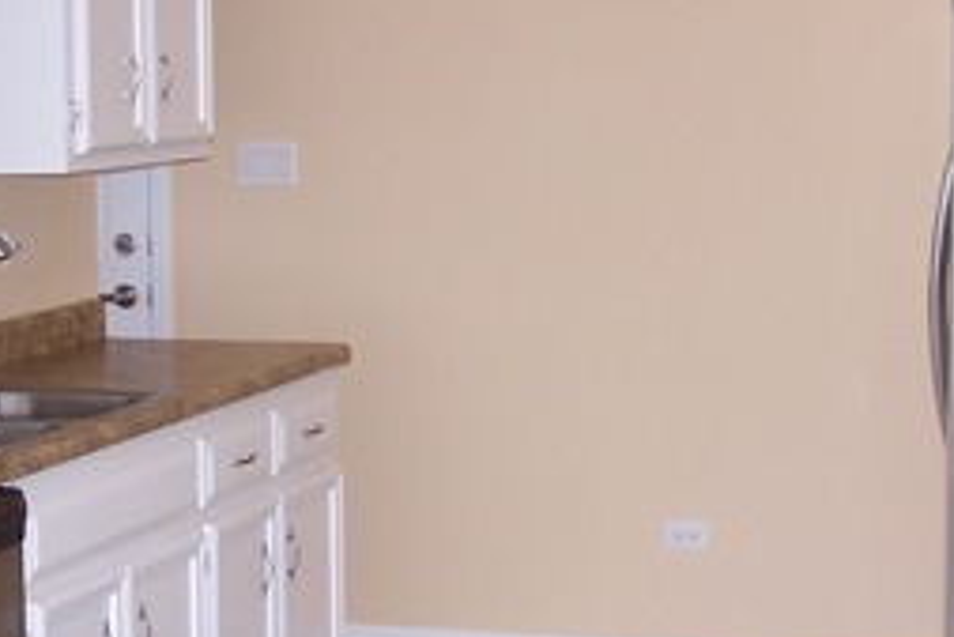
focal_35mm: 100
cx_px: 279
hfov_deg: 20.3
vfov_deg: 13.7
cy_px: 384
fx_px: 2651
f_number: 2.8
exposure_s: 1/60
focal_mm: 6.3
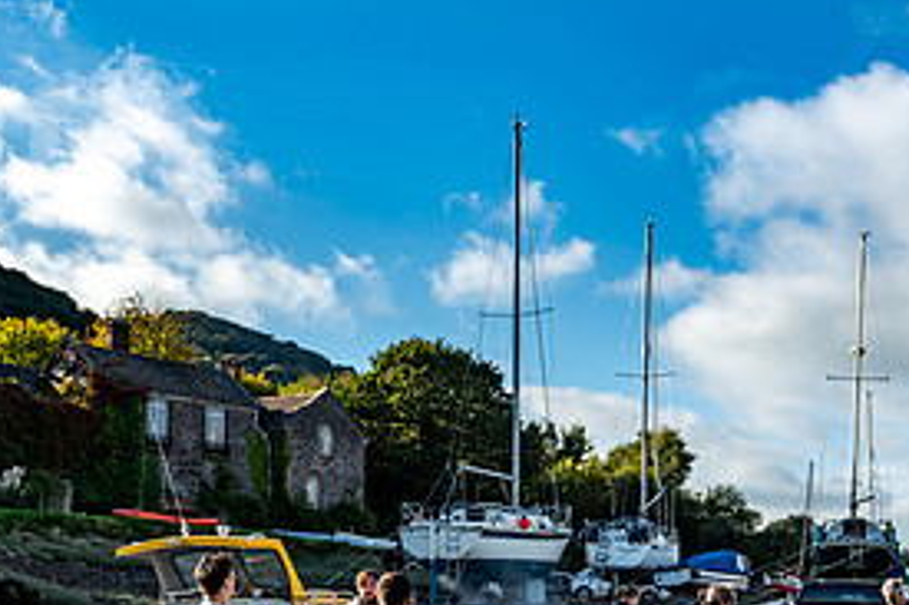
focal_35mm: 57
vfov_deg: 23.1
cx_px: 569
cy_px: 550
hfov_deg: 34.9
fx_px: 1438
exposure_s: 1/400
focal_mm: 27
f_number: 5.6
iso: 64
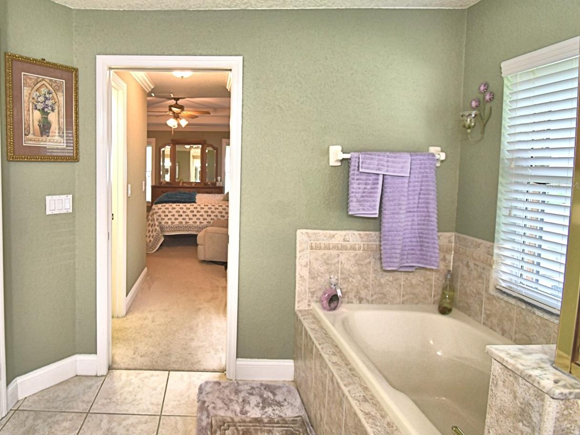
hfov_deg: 82.5
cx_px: 206
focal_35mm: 19
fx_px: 318
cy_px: 185
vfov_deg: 68.3
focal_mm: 10
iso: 400
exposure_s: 1/40
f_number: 4.5
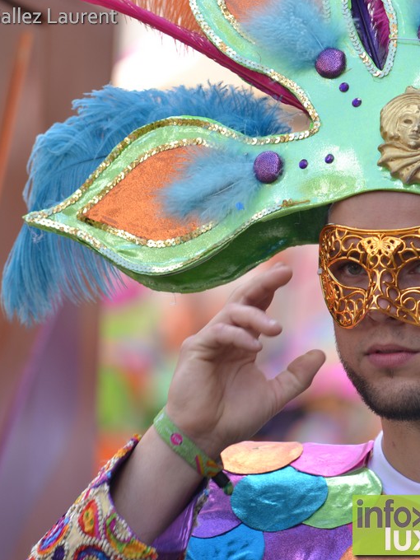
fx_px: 5274
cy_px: 280
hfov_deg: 4.6
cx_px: 394
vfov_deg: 6.1
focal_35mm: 326
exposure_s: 1/250
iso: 200
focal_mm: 150
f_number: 4.5
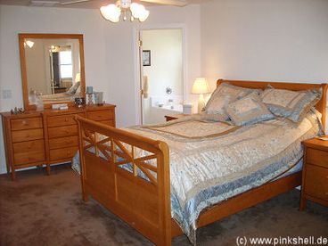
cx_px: 164
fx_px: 332
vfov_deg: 40.7
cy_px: 123
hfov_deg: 52.6
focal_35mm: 35
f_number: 2.8
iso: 100
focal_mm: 5.8
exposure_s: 1/45
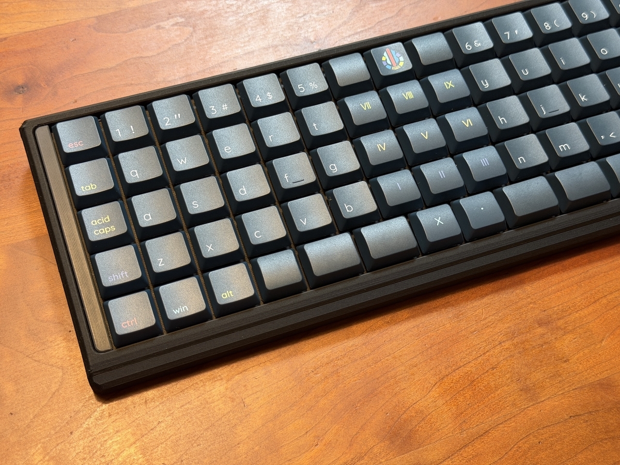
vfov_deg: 30.3
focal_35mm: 48
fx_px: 860
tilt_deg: -62.5
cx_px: 310
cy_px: 232
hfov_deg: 39.7
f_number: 1.78
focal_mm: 6.76
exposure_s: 1/60
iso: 100
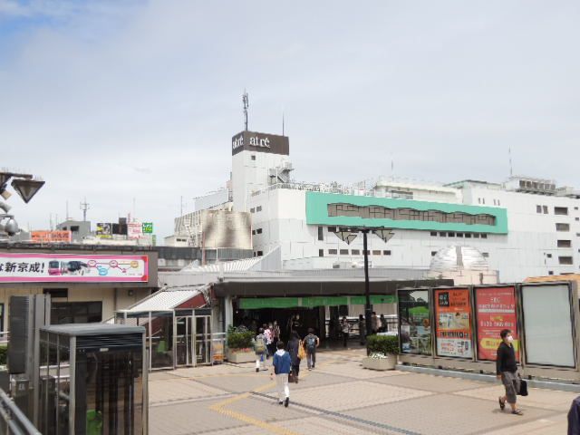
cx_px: 290
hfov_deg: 52.6
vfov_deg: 40.7
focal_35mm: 35
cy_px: 218
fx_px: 586
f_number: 3.2
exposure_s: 1/1000
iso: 100
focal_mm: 6.3
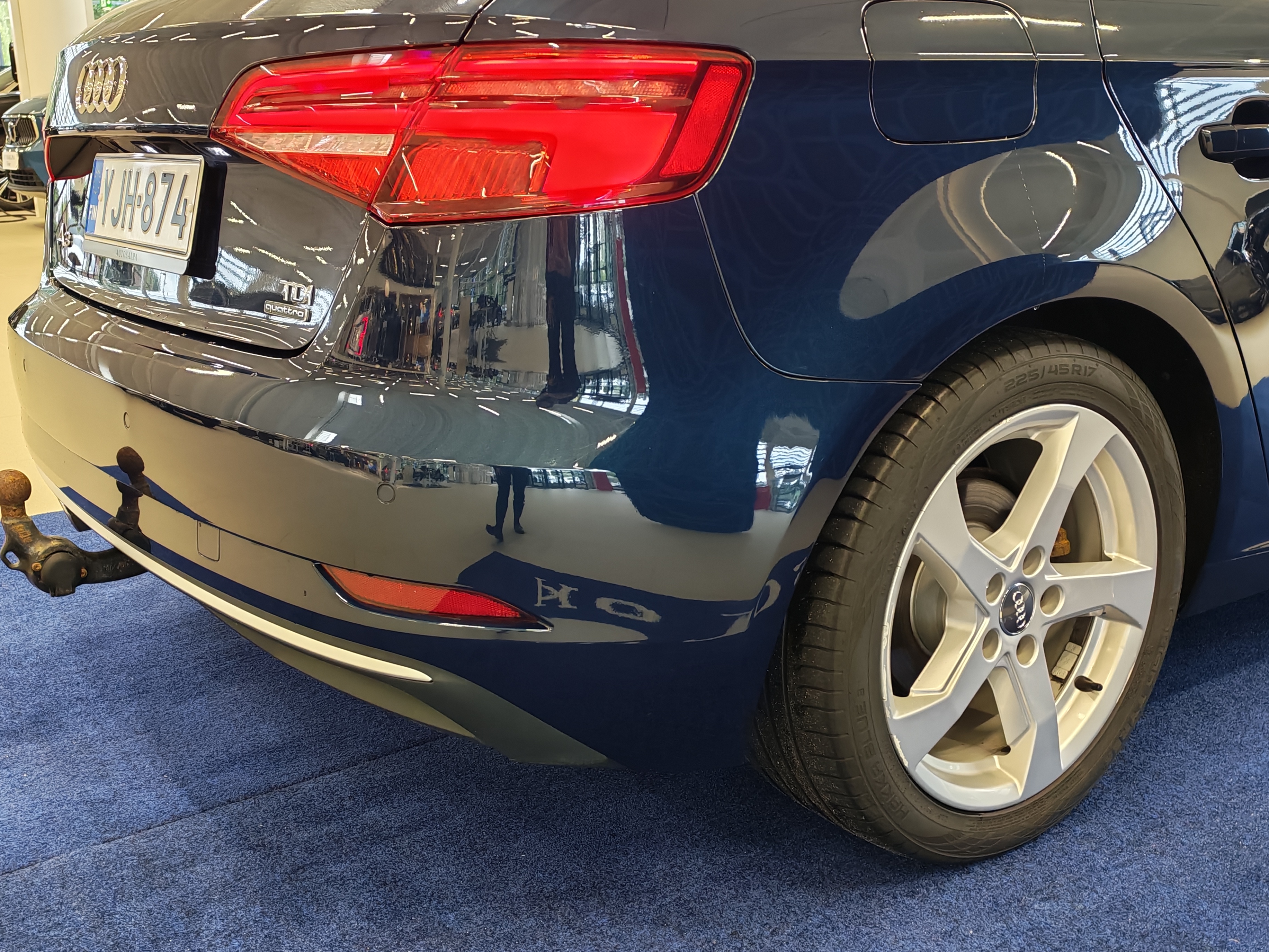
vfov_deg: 37.7
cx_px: 561
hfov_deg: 48.9
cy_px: 520
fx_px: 1393
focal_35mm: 38
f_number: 1.9
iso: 400
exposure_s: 1/100
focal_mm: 6.12
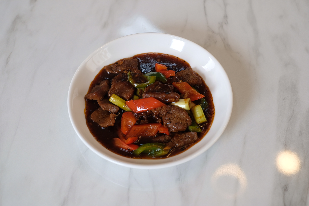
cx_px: 154
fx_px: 455
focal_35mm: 53
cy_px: 103
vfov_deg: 25.5
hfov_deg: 37.5
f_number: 3.2
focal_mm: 35
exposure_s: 1/75
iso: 200
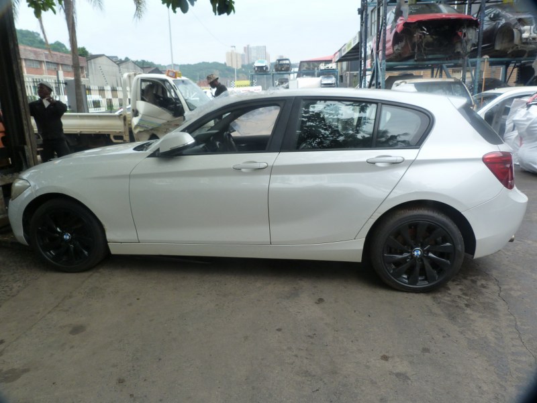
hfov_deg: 69.4
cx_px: 268
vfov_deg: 54.9
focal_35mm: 25
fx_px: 388
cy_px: 202
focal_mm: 4.5
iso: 125
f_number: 3.6
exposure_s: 1/125
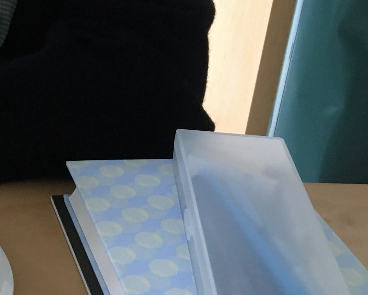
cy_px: 65
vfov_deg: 18.8
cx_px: -82
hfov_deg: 21.7
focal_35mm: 81
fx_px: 882
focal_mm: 4.15
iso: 100
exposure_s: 1/30
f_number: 2.2
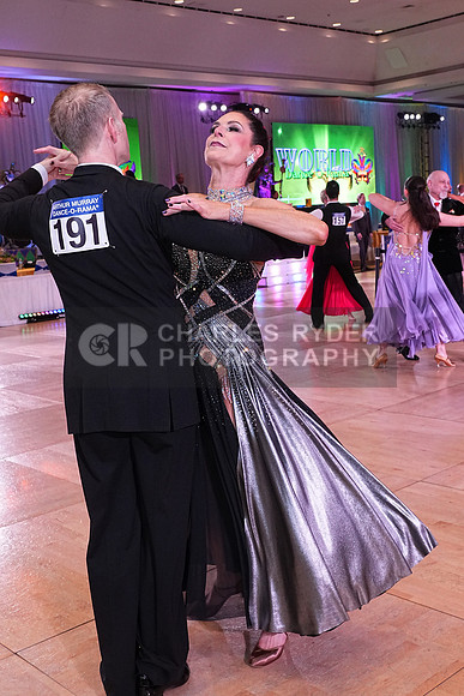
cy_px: 348
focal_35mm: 40
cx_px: 232
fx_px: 773
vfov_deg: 48.4
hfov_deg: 33.4
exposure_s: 1/250
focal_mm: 27
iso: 2500
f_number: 7.1
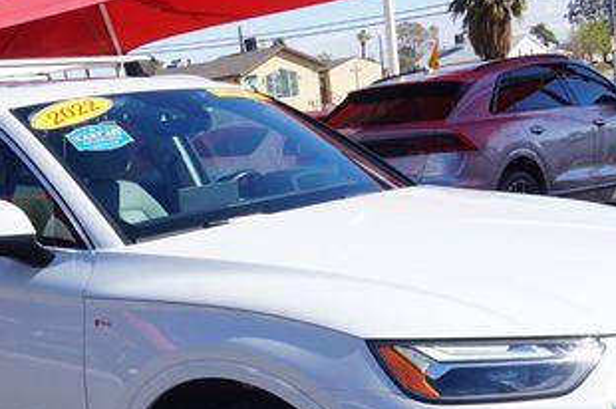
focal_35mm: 62
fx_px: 1060
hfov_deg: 32.2
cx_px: 221
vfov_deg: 21.3
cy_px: 381
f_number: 13
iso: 100
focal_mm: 20
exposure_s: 1/80
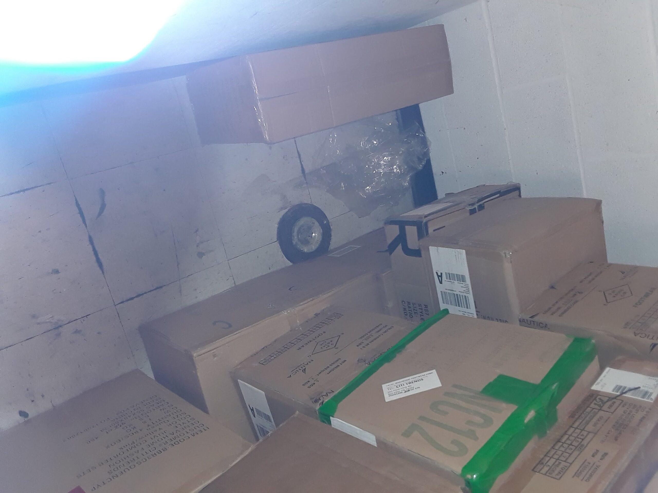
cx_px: 329
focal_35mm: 30
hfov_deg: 60.0
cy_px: 246
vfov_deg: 46.8
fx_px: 570
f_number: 1.9
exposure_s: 1/30
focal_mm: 2.47
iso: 100
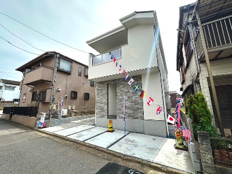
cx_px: 116
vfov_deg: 85.7
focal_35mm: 14
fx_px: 94
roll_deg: -1.2
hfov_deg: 102.1
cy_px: 87
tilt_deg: +11.0
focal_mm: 2.22
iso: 50
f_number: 2.2
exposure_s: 1/1319
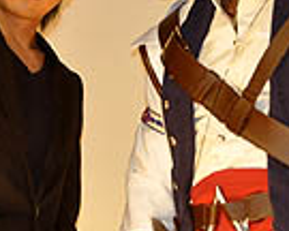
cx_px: 233
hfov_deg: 6.9
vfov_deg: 5.6
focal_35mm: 278
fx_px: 2378
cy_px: 88
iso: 1400
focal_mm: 52
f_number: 4.8
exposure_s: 1/60
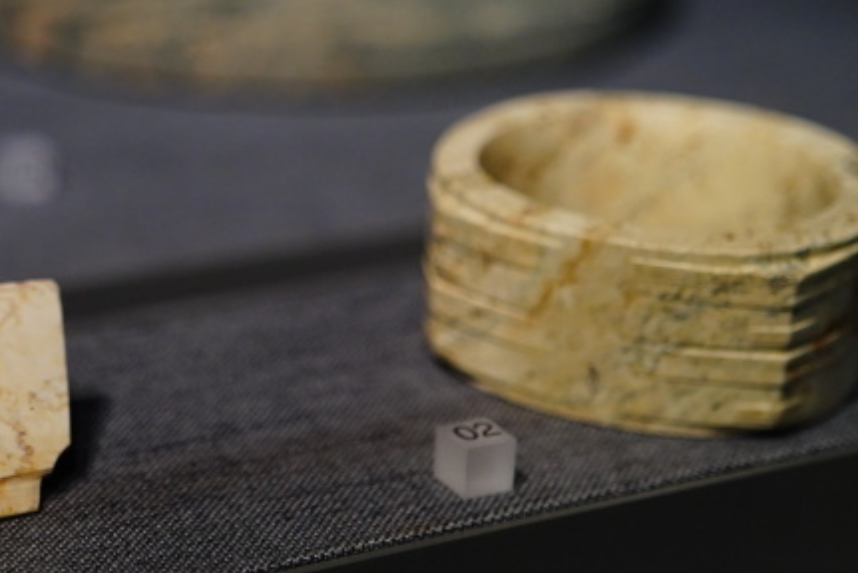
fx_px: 2266
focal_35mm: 95
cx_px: 58
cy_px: 158
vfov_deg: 14.4
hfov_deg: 20.9
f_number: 2
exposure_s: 1/200
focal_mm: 40
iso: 1250
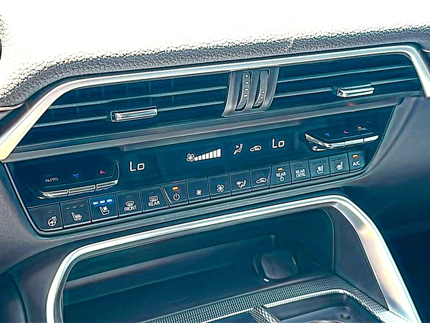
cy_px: 162
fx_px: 559
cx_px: 215
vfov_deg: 32.2
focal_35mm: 45
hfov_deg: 42.1
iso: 125
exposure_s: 1/83
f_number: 1.78
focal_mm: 6.86
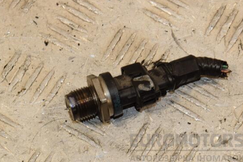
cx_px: 122
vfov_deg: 8.1
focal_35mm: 170
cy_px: 82
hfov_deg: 12.1
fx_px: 1145
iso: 800
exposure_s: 1/50
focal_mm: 105
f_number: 18
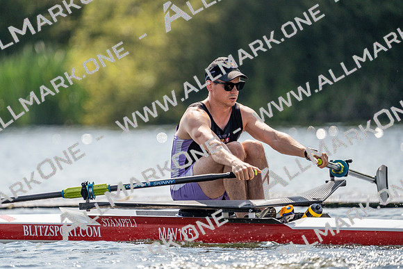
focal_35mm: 559
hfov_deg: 3.7
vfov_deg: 2.5
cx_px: 202
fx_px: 6259
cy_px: 134
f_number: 6.3
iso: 320
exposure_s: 1/1600
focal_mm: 559
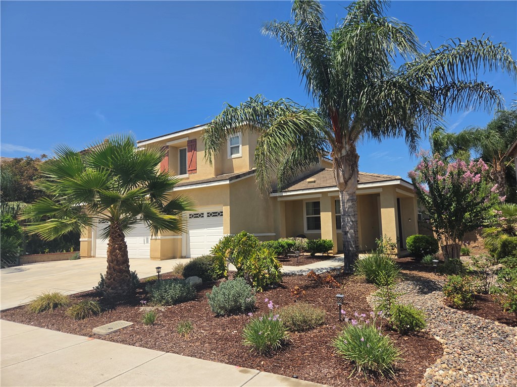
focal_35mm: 23
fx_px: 344
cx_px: 258
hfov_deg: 73.9
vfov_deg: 58.9
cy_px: 194
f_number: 1.8
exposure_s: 1/4770
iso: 80
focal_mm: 5.4
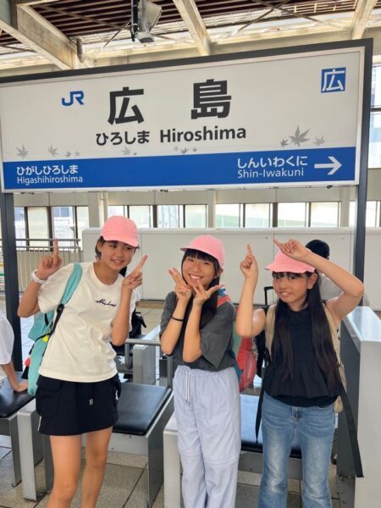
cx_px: 190
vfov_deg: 67.3
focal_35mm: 26
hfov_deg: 53.1
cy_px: 254
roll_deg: -0.5
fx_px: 382
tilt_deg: -4.3
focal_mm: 5.7
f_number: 1.5
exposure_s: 1/143
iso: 32
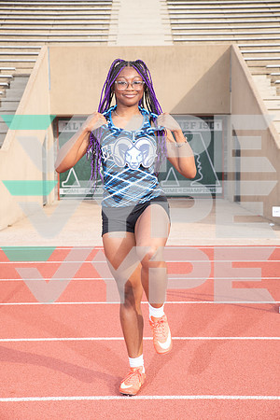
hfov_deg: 21.9
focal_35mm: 62
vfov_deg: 32.4
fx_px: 723
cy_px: 210
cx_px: 140
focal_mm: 62
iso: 250
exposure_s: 1/250
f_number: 8
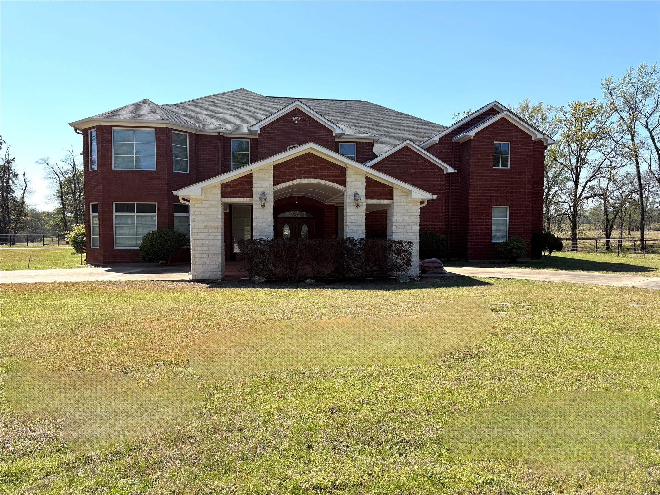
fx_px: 457
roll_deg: -0.3
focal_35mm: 24
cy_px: 248
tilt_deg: -3.0
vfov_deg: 56.8
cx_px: 330
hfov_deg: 71.6
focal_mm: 6.76
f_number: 1.78
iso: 80
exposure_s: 1/4167
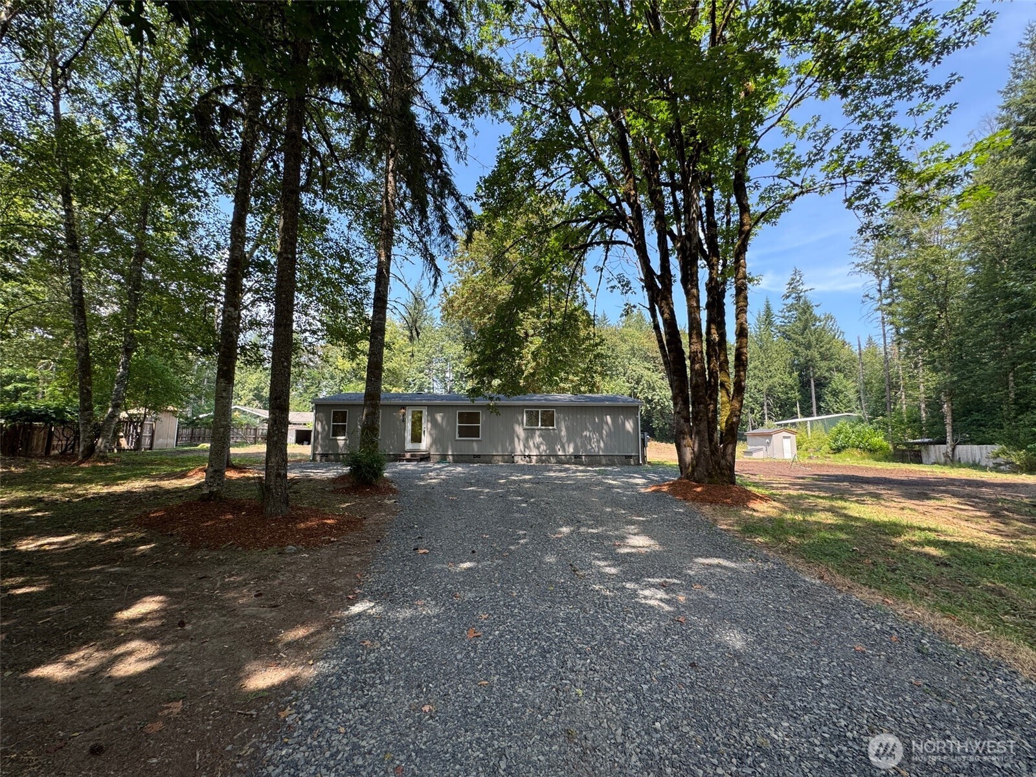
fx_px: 419
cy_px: 388
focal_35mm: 14
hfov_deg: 102.1
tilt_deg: +5.8
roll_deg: -0.1
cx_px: 518
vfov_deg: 85.7
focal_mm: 2.22
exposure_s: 1/283
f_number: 2.2
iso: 50
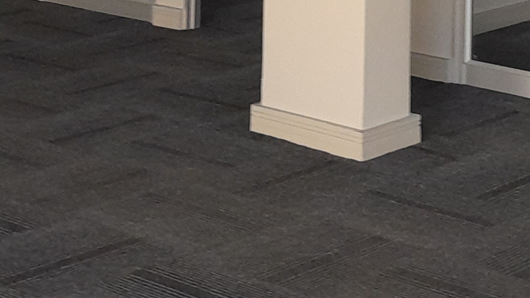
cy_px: -275
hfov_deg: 18.9
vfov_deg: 10.0
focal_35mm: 113
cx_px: 336
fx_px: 1588
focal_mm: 4
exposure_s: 1/60
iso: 320
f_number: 1.8
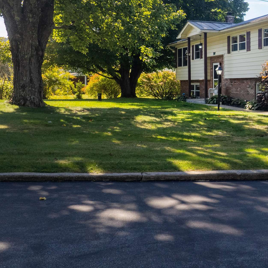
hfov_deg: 31.7
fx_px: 403
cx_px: 309
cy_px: 79
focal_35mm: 46
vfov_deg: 36.2
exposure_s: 1/80
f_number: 2.8
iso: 100
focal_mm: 8.38
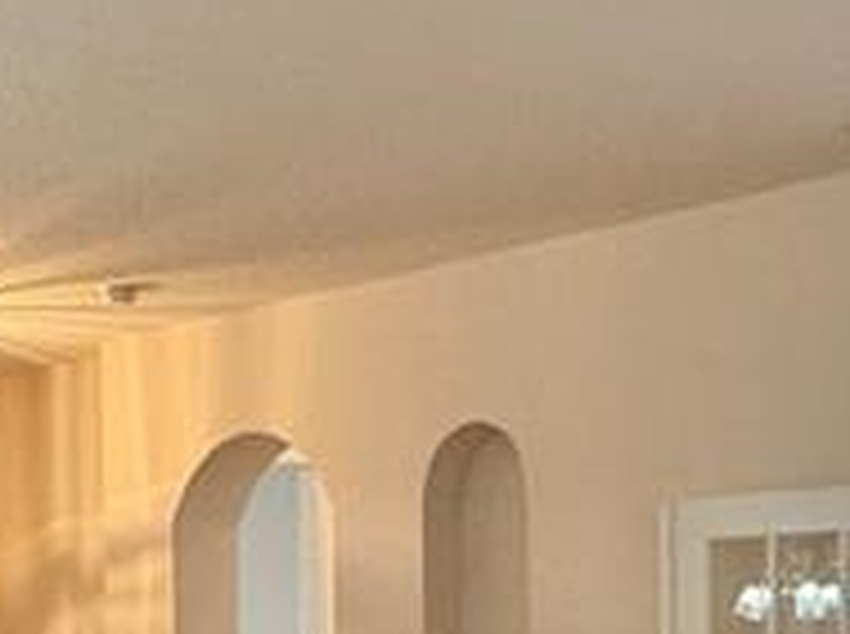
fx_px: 1863
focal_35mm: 76
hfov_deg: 25.7
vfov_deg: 18.4
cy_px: 737
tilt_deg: -3.6
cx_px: 364
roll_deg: +0.3
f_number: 2.2
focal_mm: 2.22
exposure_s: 1/120
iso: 160
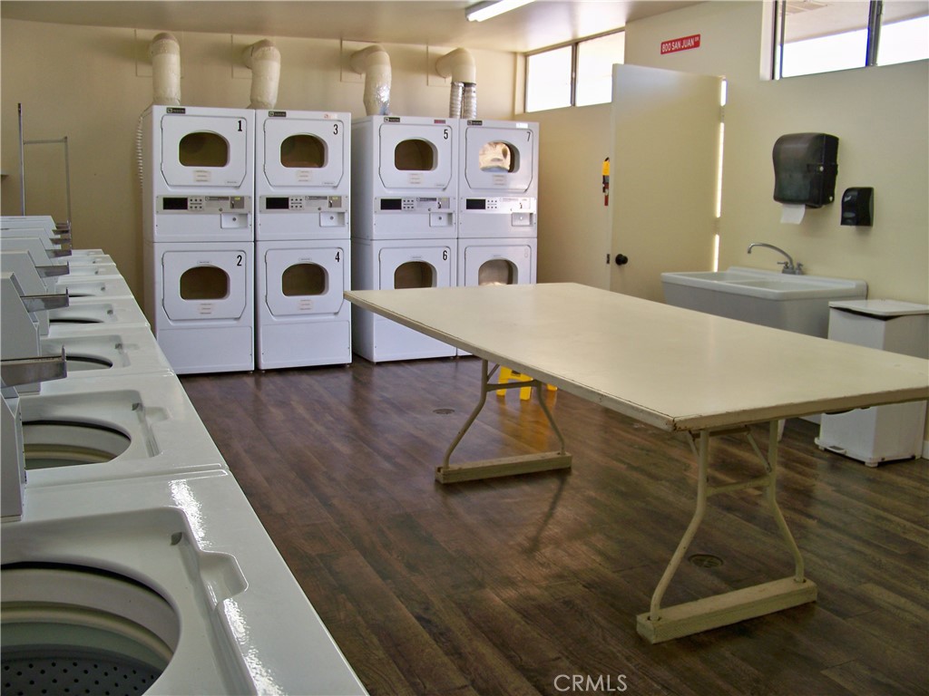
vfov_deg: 42.9
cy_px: 348
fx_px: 886
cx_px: 464
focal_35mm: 33
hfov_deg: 55.4
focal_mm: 5.85
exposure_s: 1/80
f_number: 2.8
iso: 80
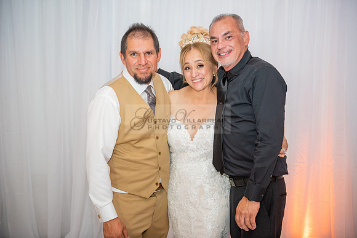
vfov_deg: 27.0
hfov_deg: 39.6
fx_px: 496
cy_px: 119
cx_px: 178
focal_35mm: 50
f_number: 2.8
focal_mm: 50
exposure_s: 1/160
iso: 1000
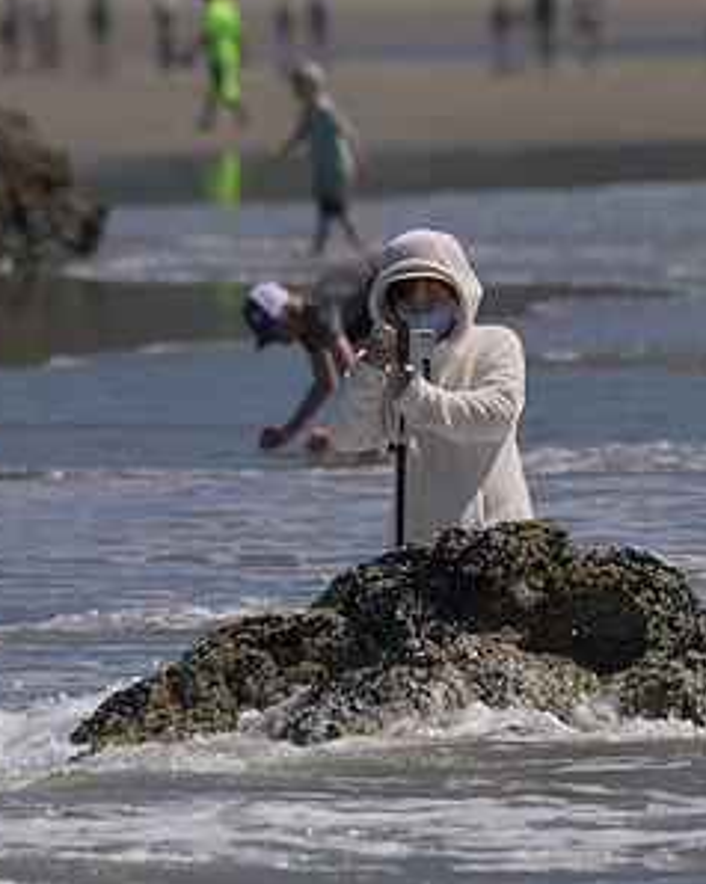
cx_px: 484
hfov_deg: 1.7
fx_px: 23923
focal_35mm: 915
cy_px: 429
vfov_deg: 2.1
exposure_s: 1/2000
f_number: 9
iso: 450
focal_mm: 500
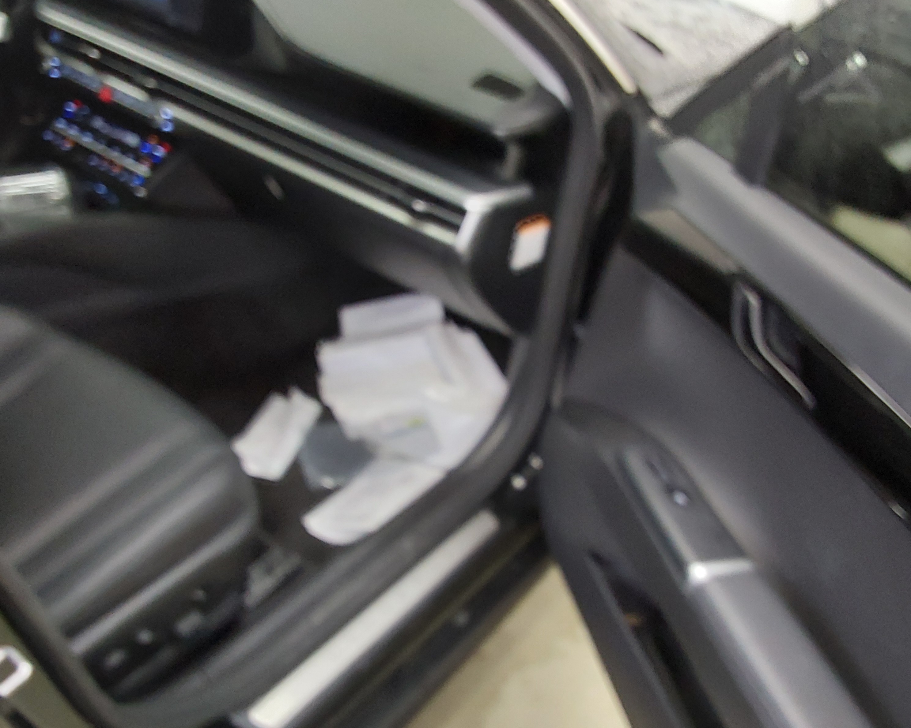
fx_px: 809
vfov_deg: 48.5
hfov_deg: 58.8
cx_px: 460
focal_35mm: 30
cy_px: 368
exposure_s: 1/40
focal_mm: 2.91
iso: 250
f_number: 1.9
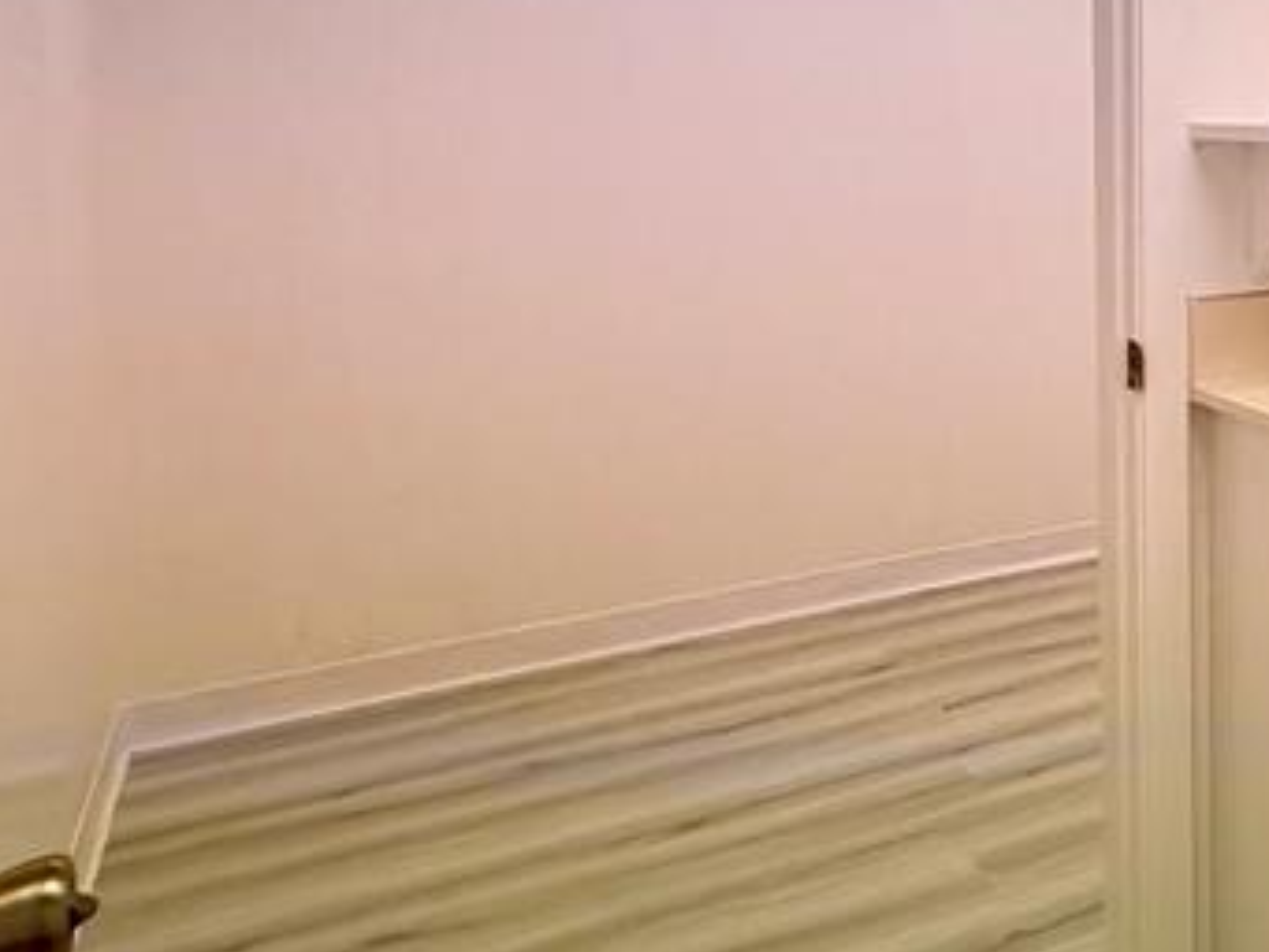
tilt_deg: -1.0
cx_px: 1682
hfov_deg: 32.5
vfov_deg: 32.9
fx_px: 1540
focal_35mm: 42
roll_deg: +0.6
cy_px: 126
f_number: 2.2
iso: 80
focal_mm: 2.22
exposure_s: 1/120
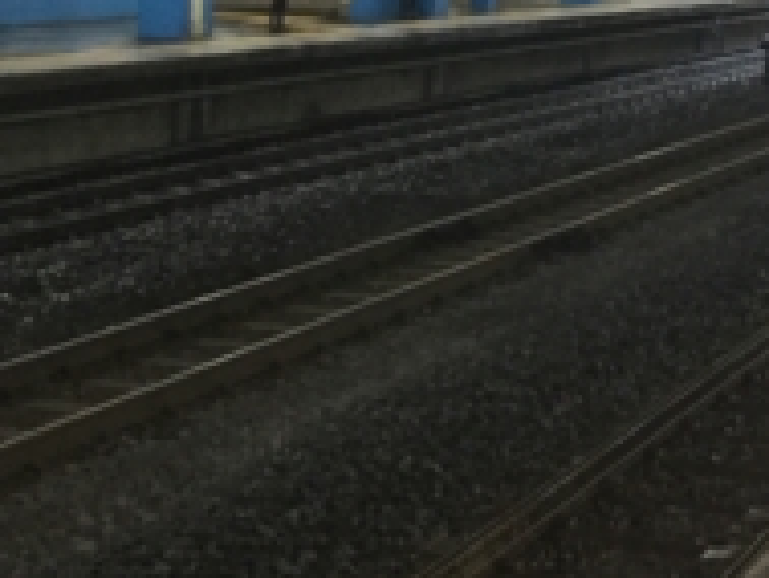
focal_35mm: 87
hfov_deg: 22.4
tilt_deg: +4.1
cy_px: -171
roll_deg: -0.1
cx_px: 500
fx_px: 1934
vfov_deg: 16.1
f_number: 2.4
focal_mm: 3.3
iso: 100
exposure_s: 1/30
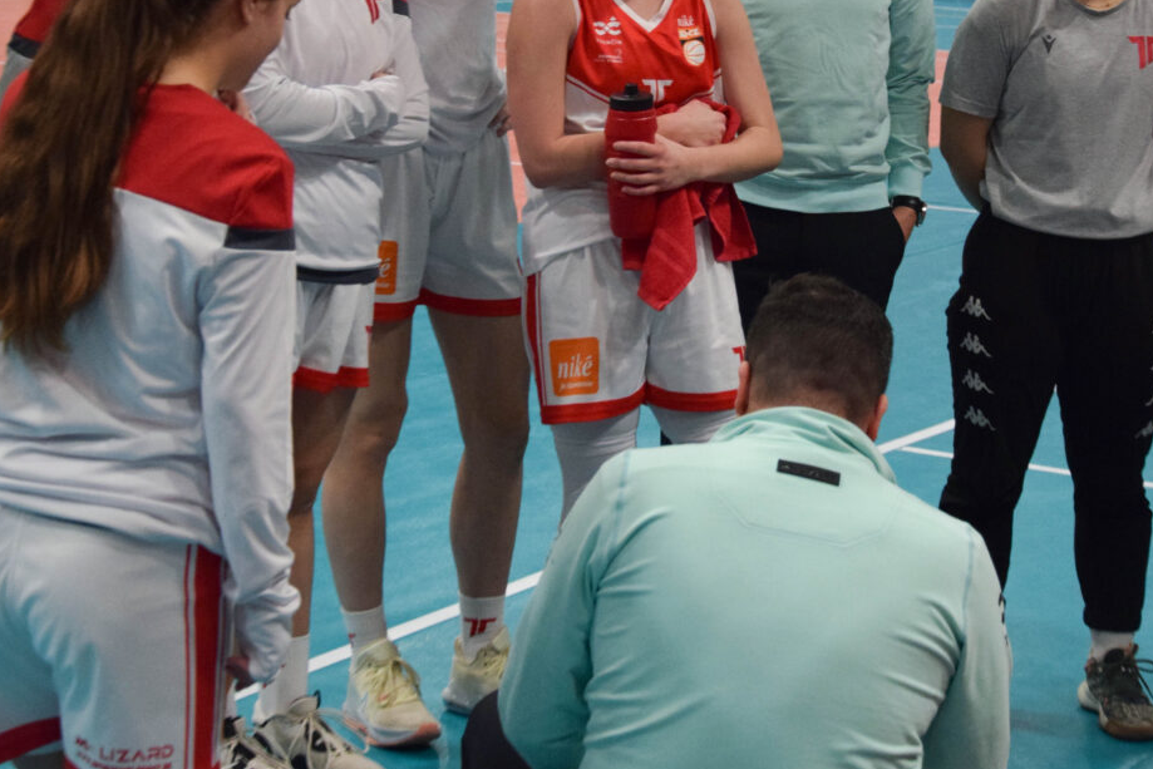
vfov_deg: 12.1
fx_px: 3614
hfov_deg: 18.1
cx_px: 758
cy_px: 146
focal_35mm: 113
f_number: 4.8
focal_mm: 45
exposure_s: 1/125
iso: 2000
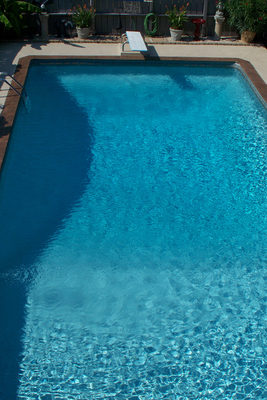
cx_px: 129
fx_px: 556
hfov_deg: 27.0
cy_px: 200
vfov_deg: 39.6
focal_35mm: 50
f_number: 5
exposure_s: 1/800
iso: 64
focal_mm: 7.54
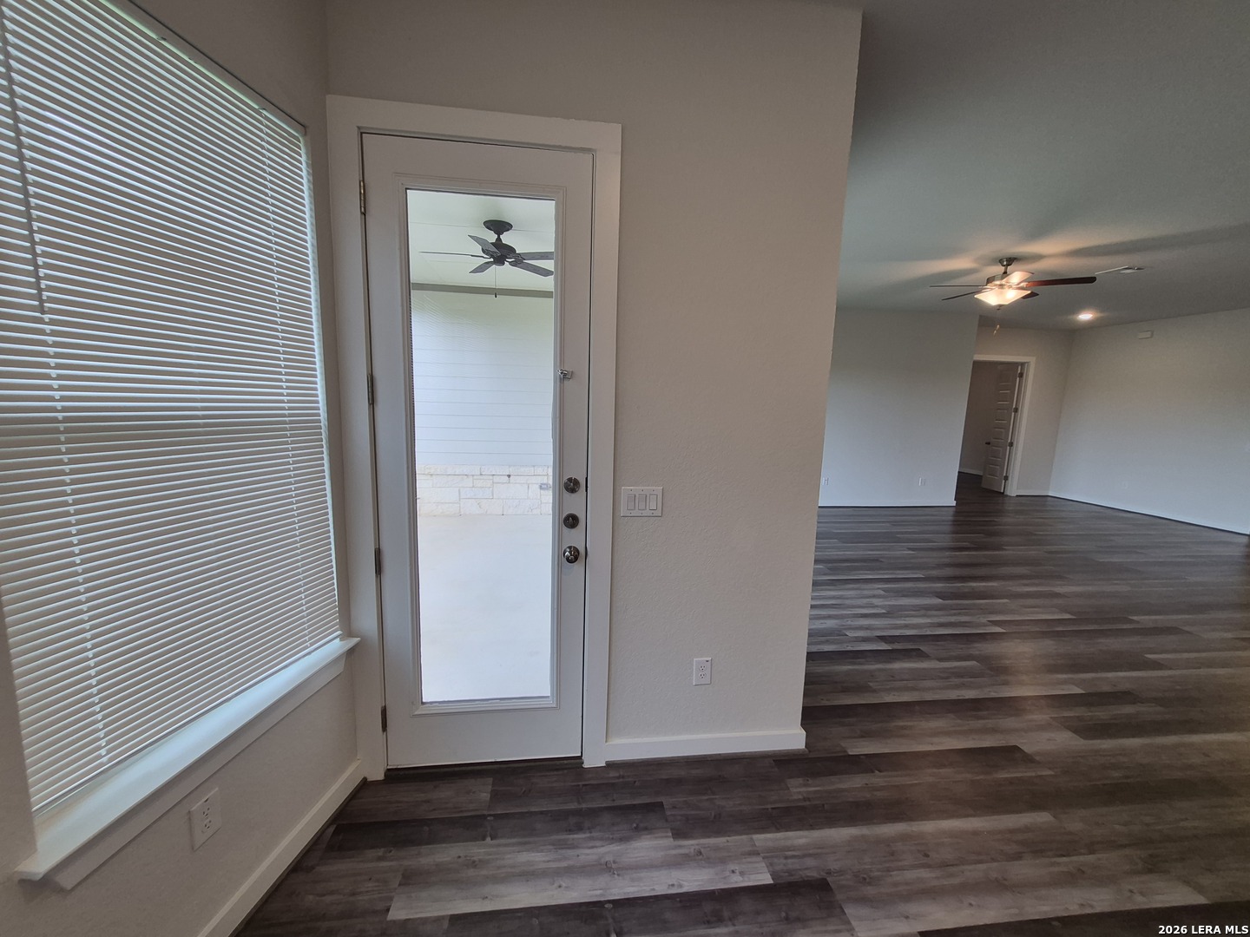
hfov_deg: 106.2
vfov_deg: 89.9
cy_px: 468
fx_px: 469
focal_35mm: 13
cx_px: 625
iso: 50
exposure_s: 1/60
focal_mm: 1.74
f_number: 2.2
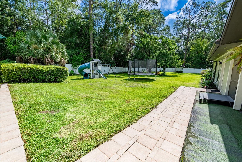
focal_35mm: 14
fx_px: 94
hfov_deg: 104.2
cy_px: 81
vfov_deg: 81.2
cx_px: 121
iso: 500
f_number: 9
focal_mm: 14
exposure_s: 1/6400
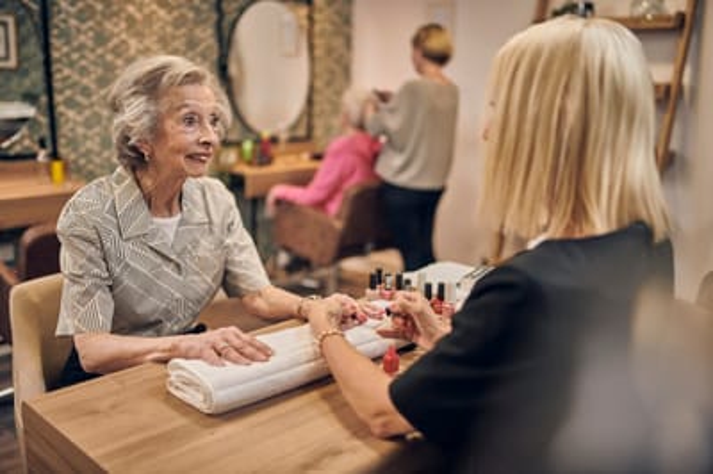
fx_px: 693
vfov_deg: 37.8
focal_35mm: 35
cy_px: 237
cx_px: 356
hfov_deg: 54.5
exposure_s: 1/125
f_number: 1.6
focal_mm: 35
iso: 160
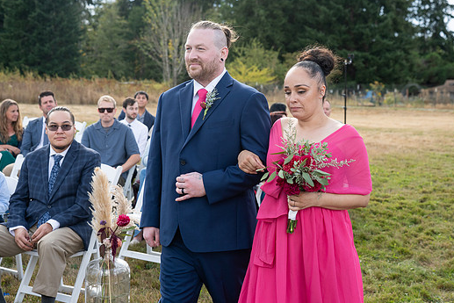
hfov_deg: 36.2
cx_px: 236
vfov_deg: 24.6
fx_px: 694
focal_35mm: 55
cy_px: 150
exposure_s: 1/800
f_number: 4.5
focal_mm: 49
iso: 400
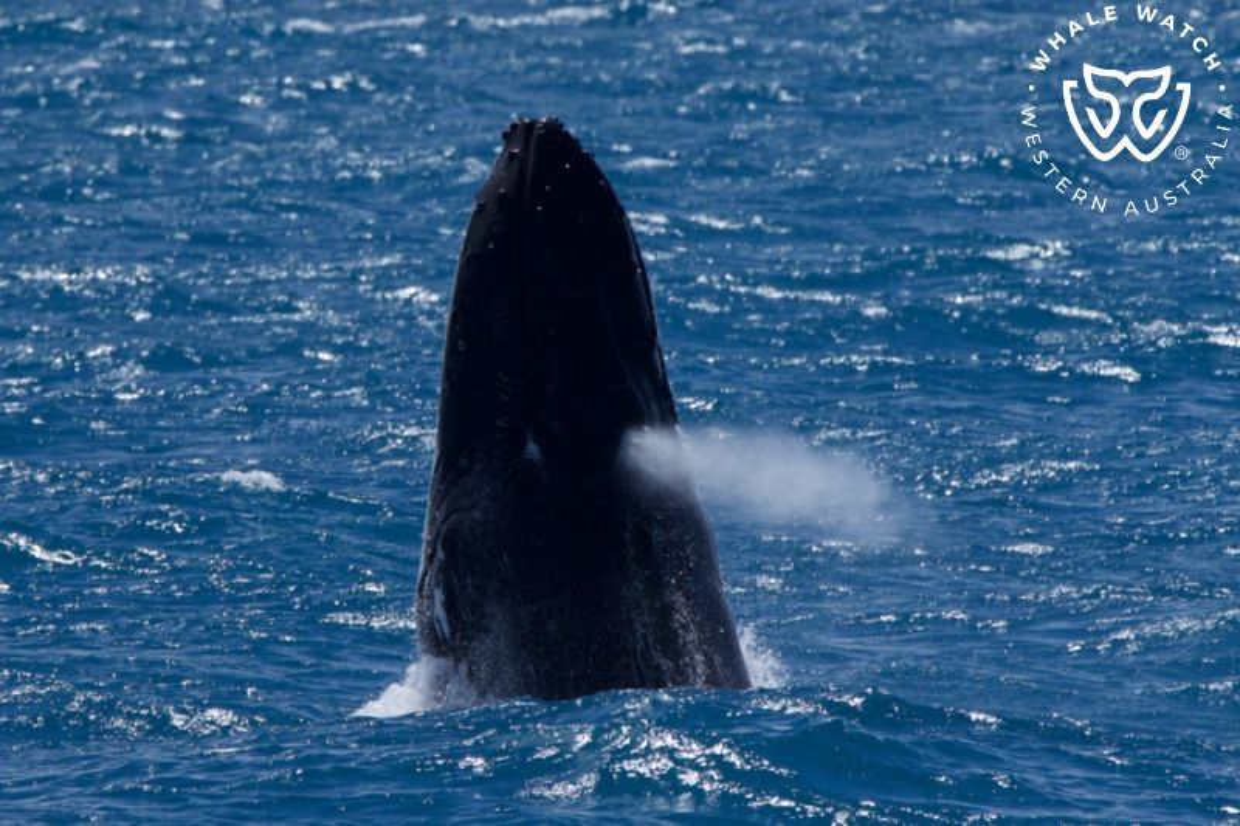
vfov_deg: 2.3
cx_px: 620
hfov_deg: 3.4
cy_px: 413
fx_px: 20661
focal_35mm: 600
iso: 500
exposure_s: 1/3200
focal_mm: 600
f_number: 8
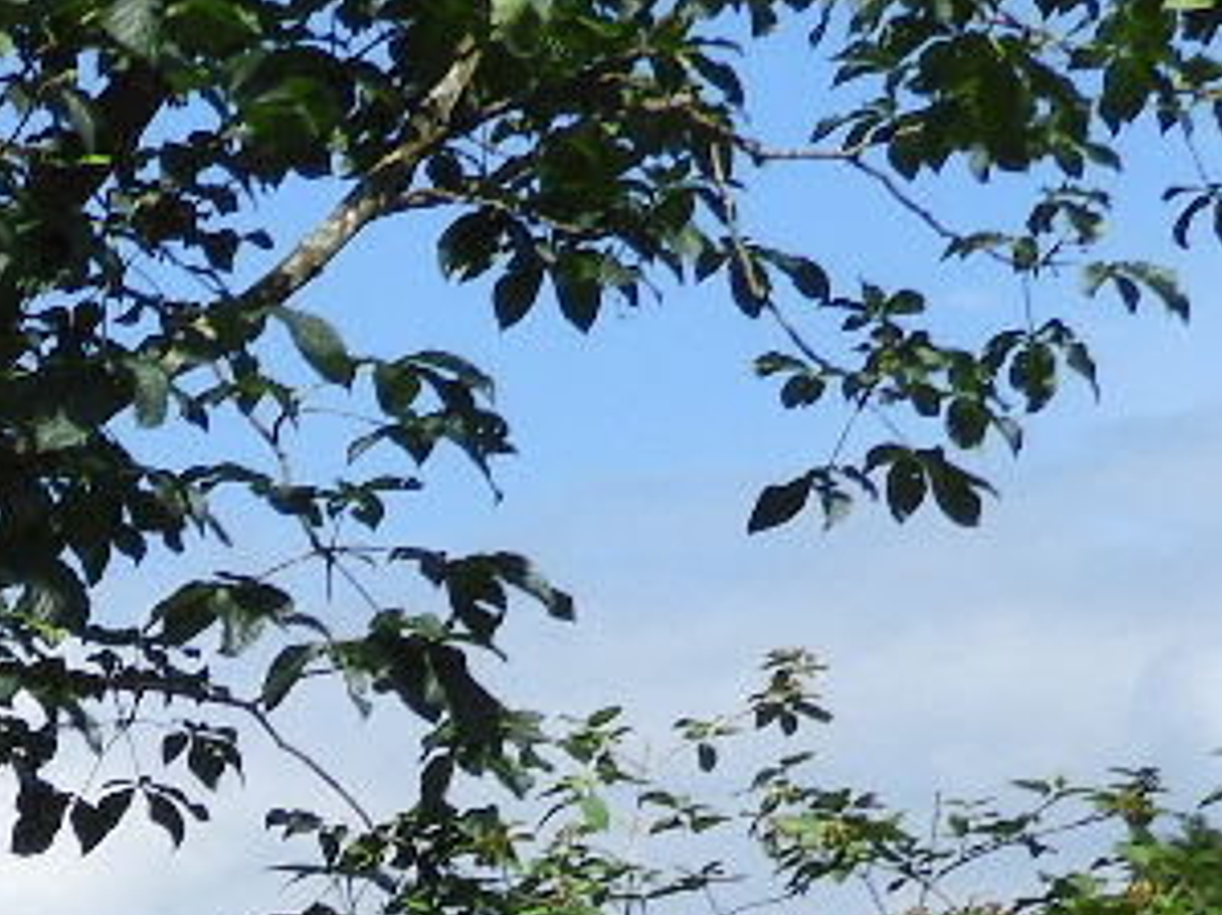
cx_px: -1357
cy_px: 2018
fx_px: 7552
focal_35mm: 214
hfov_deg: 8.7
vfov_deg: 6.7
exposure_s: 1/1000
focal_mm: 7.2
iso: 100
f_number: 3.8
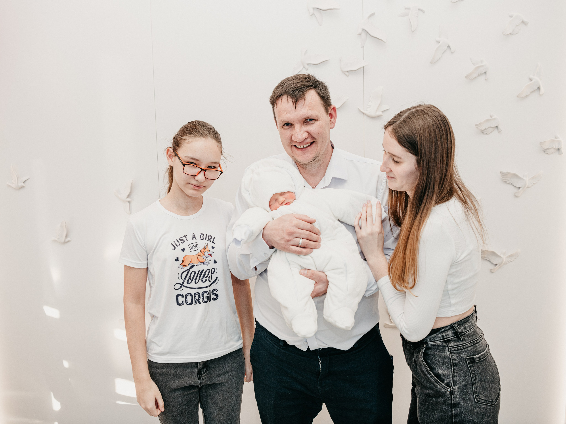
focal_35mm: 31
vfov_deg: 44.8
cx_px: 266
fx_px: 514
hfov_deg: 57.6
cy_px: 203
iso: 400
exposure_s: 1/160
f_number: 4.5
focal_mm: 28
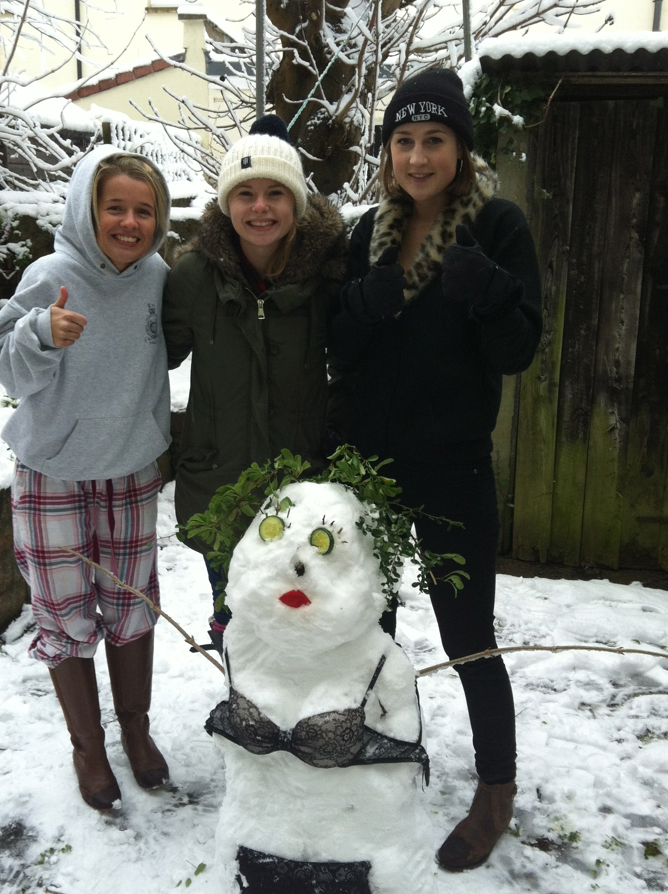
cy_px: 463
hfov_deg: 35.0
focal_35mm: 41
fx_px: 1058
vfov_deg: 45.8
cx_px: 316
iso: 100
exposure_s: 1/60
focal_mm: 3.85
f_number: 2.8
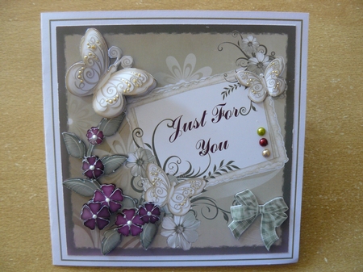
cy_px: 136
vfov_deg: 39.6
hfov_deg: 51.4
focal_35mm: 36
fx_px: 377
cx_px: 182
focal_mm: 6
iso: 200
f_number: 2.8
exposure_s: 1/20
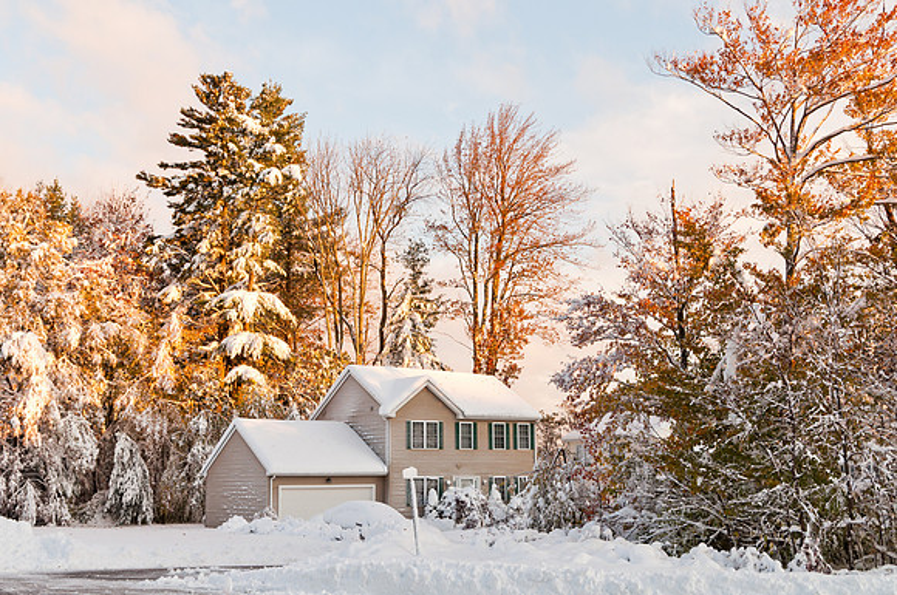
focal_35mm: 44
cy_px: 298
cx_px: 448
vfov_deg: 30.8
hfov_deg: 45.0
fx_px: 1082
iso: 200
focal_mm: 29
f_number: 8
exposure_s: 1/125
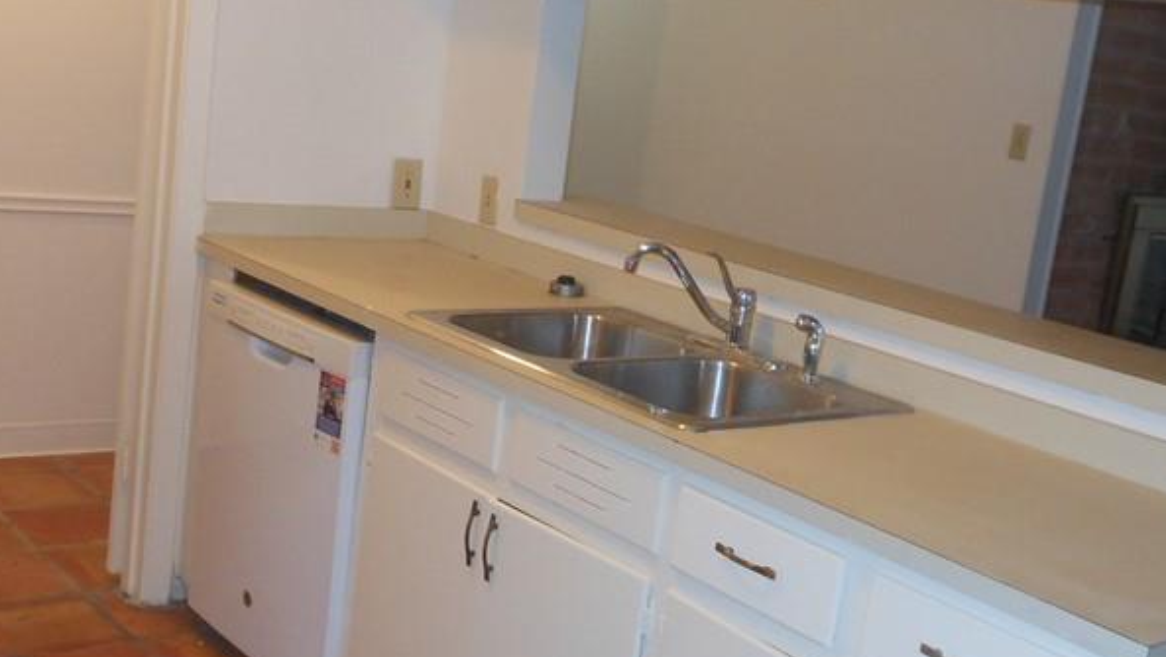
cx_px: 615
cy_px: 277
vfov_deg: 25.4
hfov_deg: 43.7
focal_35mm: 47
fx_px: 1454
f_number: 3.2
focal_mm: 4.5
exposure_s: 1/25
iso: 200
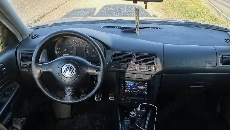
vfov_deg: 32.9
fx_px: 214
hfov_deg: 56.4
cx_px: 131
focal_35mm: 35
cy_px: 101
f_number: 1.6
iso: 50
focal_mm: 5.56
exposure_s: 1/110
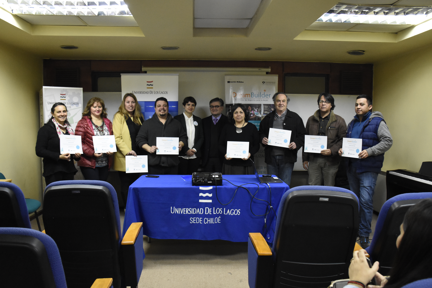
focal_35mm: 30
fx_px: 360
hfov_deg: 61.9
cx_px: 216
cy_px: 144
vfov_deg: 43.6
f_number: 5
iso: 3200
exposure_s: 1/80
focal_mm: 20
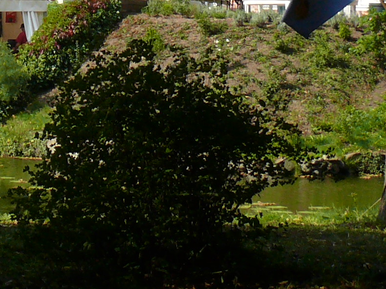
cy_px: -211
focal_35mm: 167
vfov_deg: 8.6
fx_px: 1863
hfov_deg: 11.7
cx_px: -25
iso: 100
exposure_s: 1/320
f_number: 5.6
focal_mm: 7.6
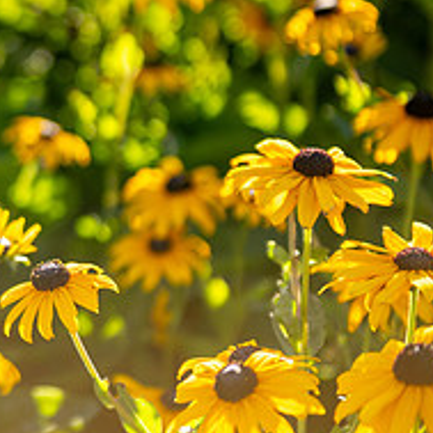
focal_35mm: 183
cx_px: -174
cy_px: 90
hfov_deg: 9.3
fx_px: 2590
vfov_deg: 9.5
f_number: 2.8
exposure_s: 1/320
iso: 100
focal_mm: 70
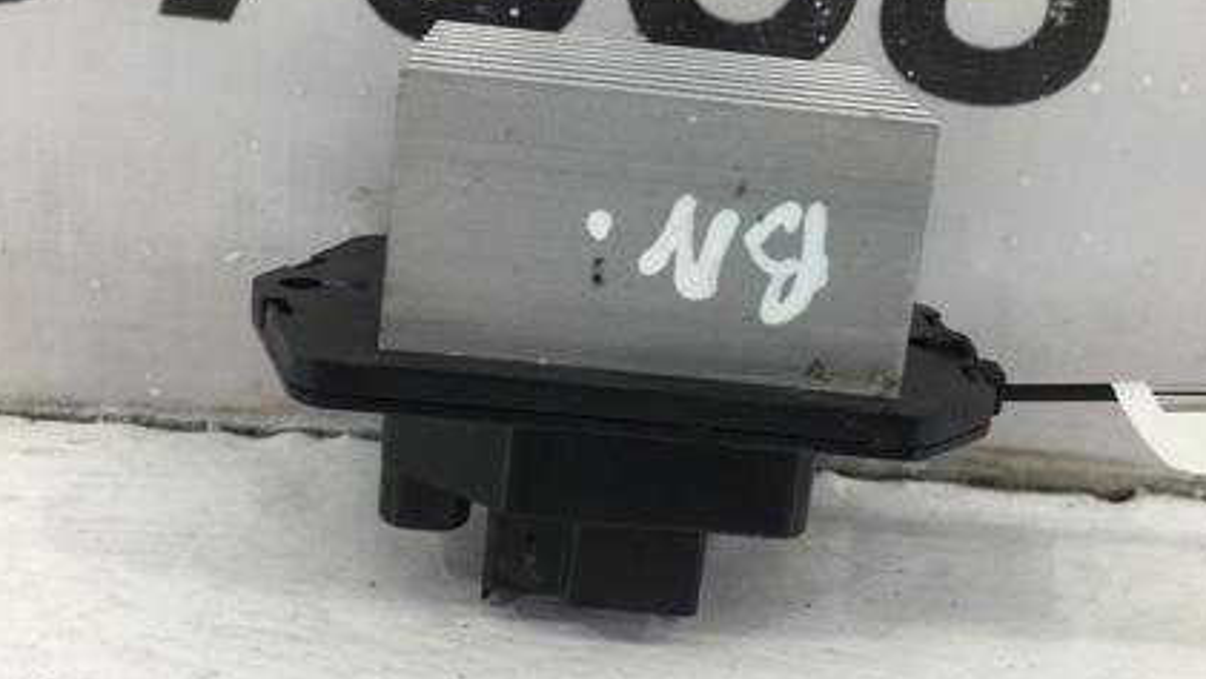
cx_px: 673
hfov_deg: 42.8
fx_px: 1535
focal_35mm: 48
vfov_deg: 24.9
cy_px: 278
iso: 25
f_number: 2.2
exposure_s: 1/50
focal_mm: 4.15
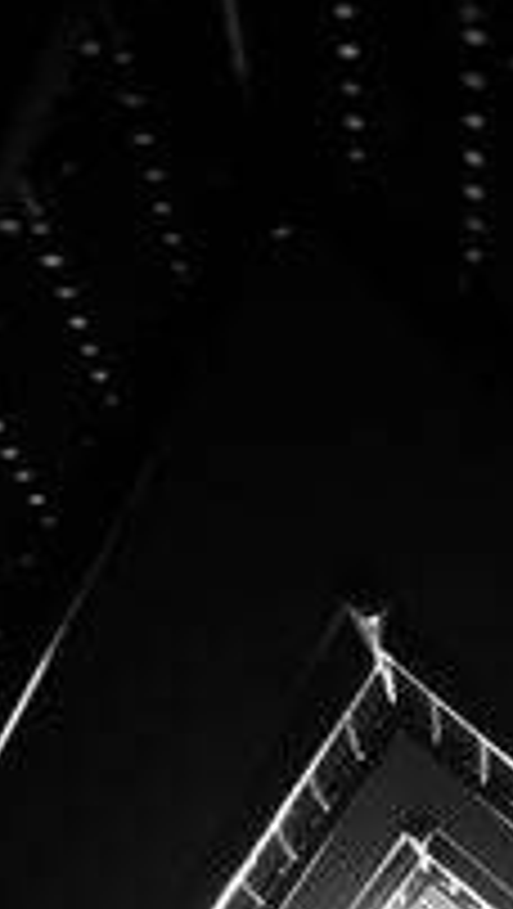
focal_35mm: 109
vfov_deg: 17.7
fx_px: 2629
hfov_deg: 11.0
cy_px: 1328
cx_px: 531
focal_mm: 35
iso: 400
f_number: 1.8
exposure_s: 1/125
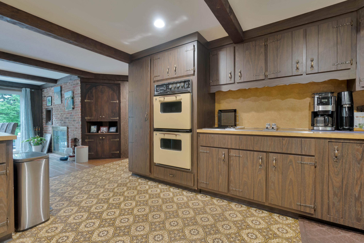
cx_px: 182
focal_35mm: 16
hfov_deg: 96.7
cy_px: 122
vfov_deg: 73.8
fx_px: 162
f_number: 8
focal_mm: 16
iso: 800
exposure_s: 1/45
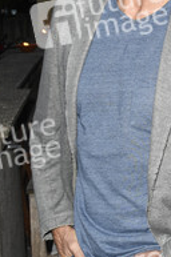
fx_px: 601
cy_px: 84
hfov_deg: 16.1
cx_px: 138
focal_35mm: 84
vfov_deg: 24.1
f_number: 6.3
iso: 400
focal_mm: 27
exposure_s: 1/160
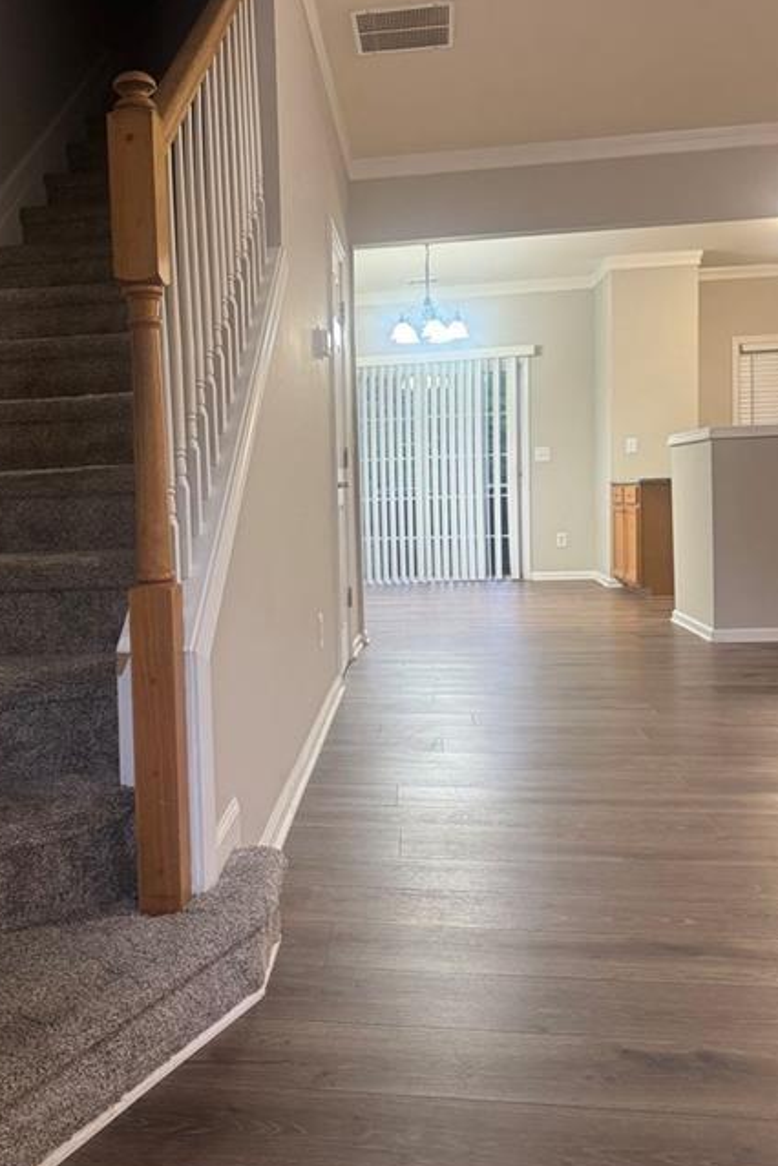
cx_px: 265
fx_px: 972
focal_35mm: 30
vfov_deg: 61.9
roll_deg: +3.4
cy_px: 549
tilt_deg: -3.3
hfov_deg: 43.1
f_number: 1.78
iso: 320
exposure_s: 1/60
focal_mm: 6.76
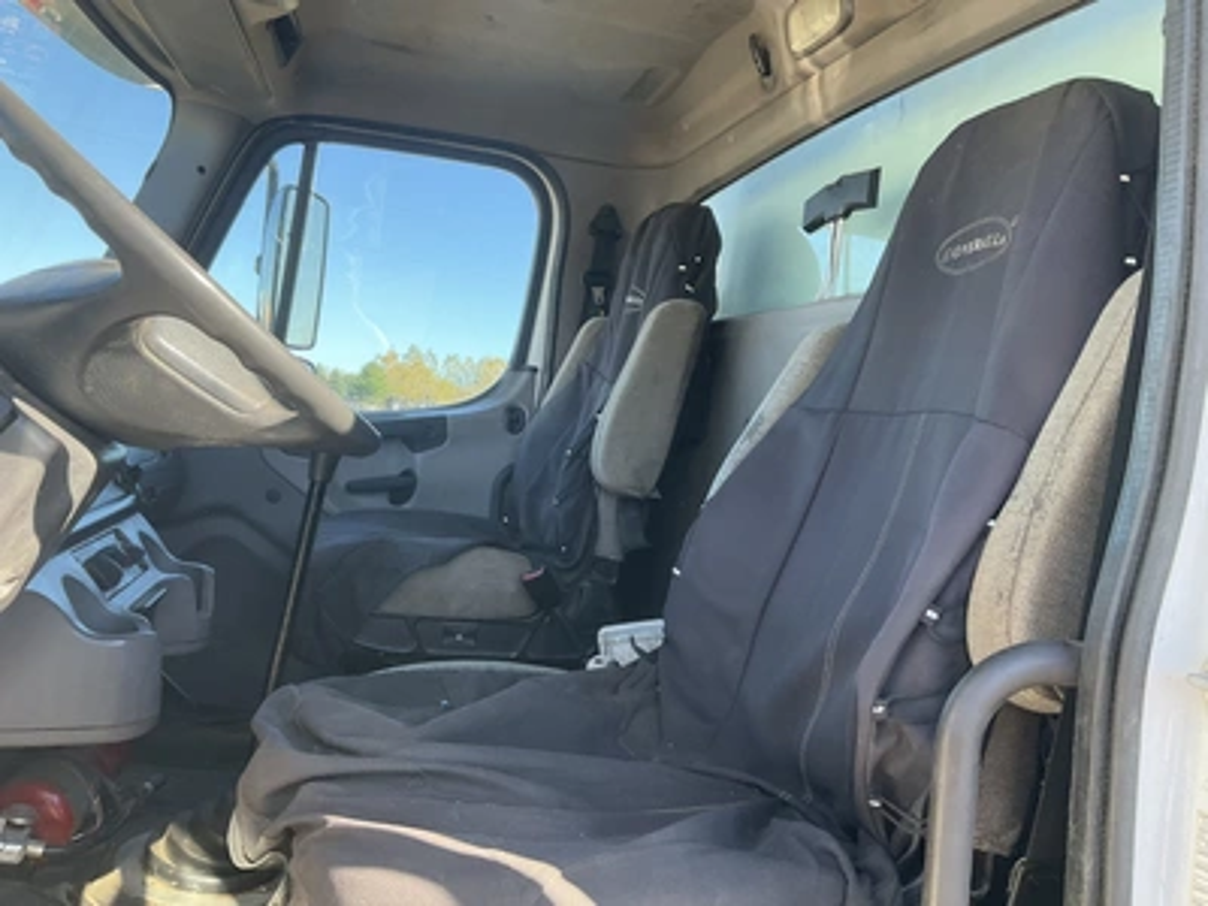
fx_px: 1012
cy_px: 453
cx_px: 604
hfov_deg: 61.7
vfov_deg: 48.2
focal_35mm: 29
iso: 32
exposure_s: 1/172
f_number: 1.8
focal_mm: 3
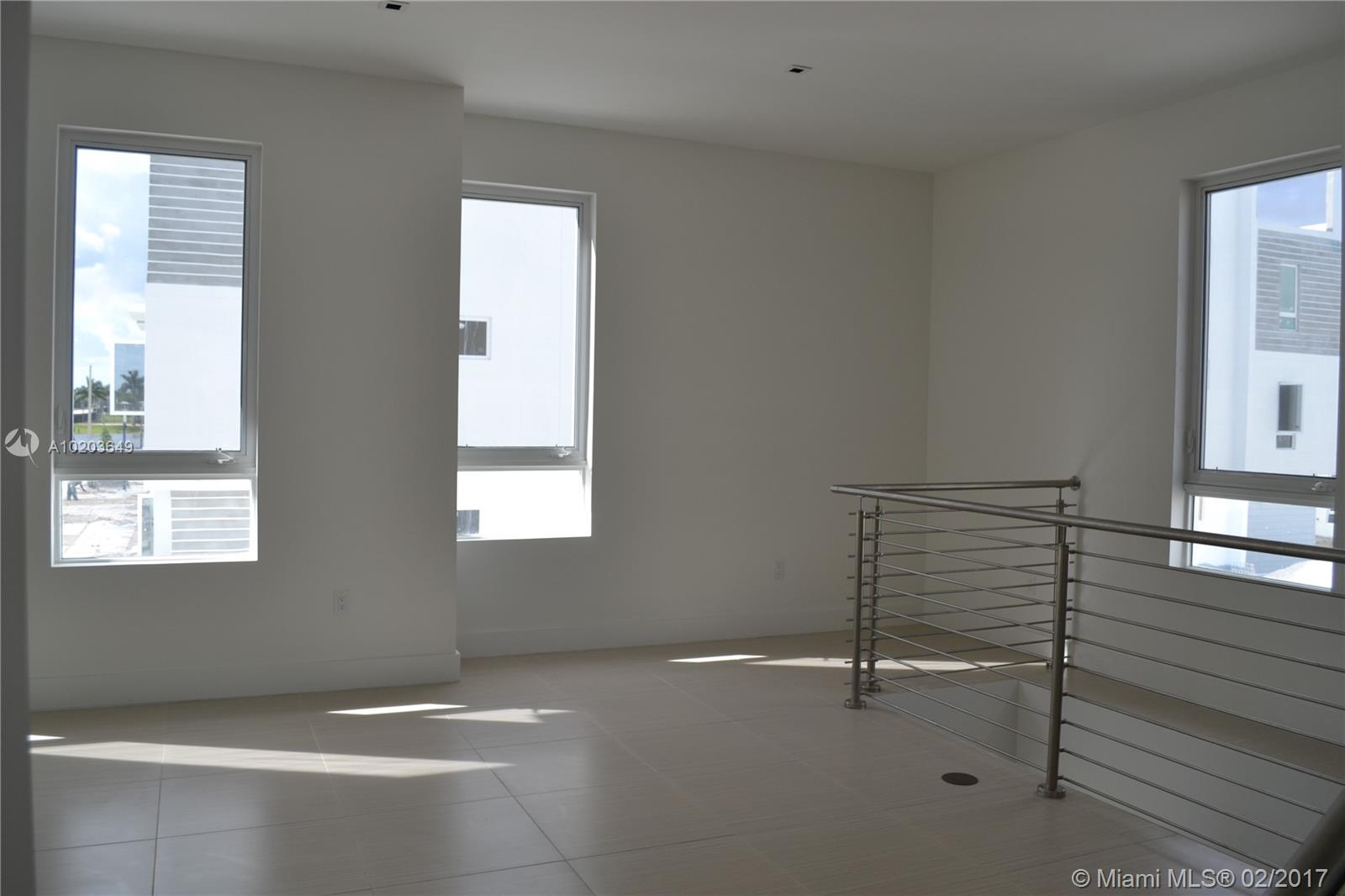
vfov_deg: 47.9
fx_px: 1008
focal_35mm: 27
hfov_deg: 67.4
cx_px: 672
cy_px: 448
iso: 160
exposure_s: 1/125
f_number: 5.6
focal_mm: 18
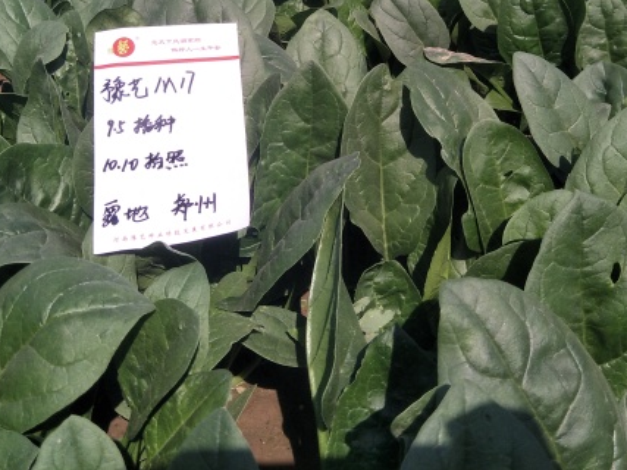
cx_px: 336
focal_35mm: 45
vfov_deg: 30.5
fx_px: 815
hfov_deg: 42.1
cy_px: 32
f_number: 1.7
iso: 50
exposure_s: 1/2177
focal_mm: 4.1
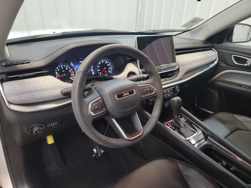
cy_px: 94
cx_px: 126
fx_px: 174
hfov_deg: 71.6
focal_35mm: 24
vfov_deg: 56.8
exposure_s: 1/59
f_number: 1.8
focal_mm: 6.7
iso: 593
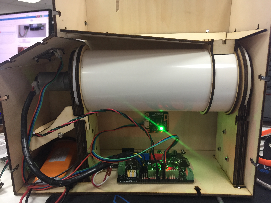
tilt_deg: -10.0
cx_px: 136
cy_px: 102
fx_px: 227
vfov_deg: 48.2
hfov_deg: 61.7
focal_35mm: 29
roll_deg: -0.7
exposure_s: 1/33
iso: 160
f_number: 2.2
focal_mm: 4.15
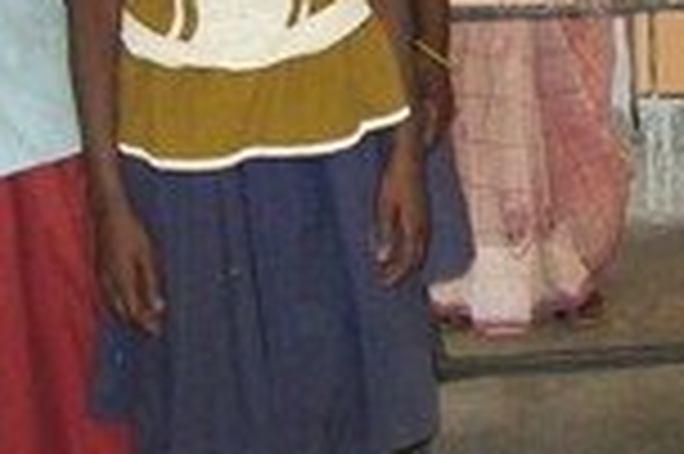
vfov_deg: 10.7
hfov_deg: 16.2
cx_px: 760
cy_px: -218
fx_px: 2334
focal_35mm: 123
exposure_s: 1/30
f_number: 2.7
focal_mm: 6
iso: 240
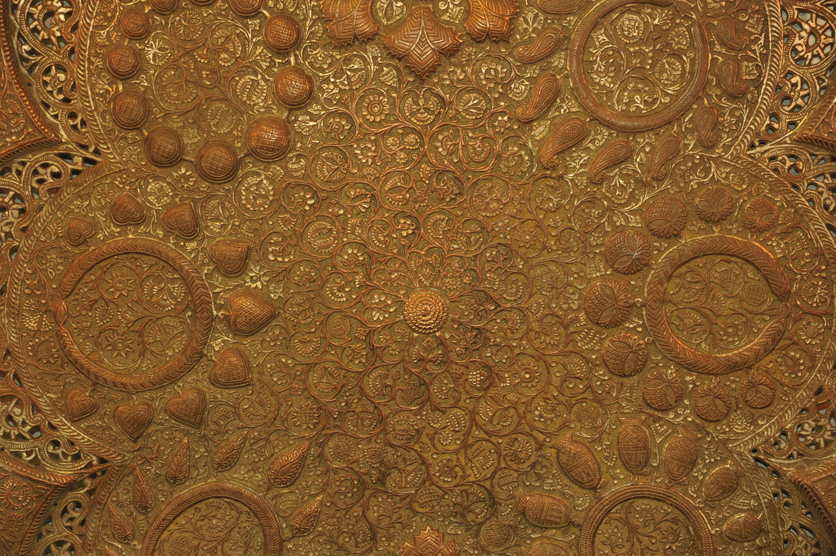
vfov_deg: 14.8
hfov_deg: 22.2
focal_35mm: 92
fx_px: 2135
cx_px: 418
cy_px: 278
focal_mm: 92
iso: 1250
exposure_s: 1/60
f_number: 7.1
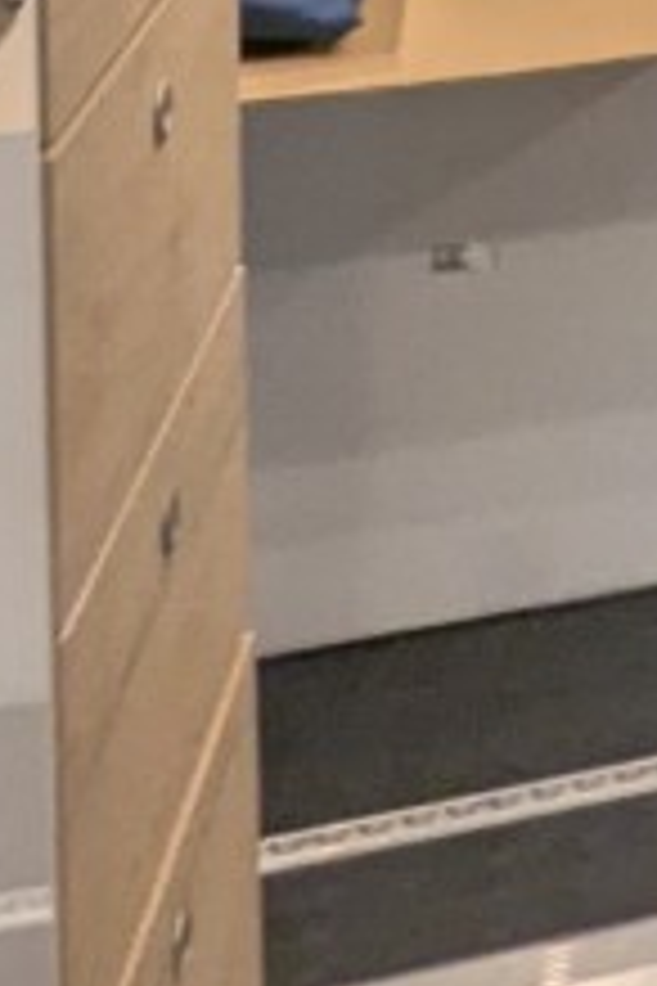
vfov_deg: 16.5
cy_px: -716
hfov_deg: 8.8
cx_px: 2324
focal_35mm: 106
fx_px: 2902
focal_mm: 2.35
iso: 136
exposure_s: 1/33.3
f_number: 2.2
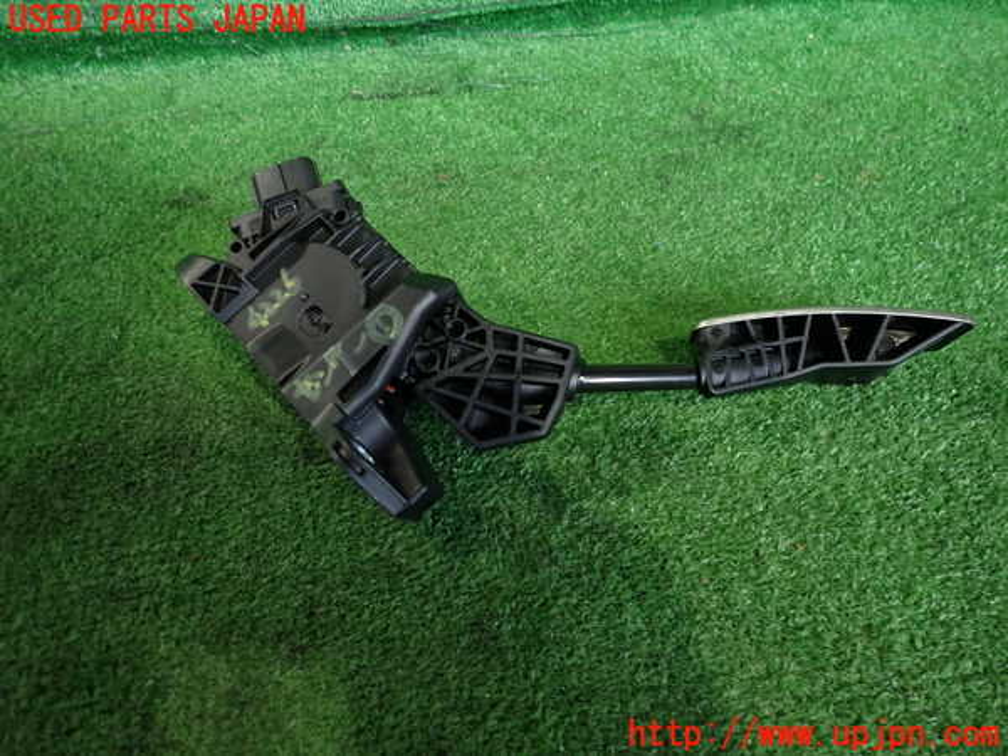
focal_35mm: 25
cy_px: 378
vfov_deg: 54.9
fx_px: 728
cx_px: 504
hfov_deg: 69.4
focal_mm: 4.5
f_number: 2
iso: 200
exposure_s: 1/30
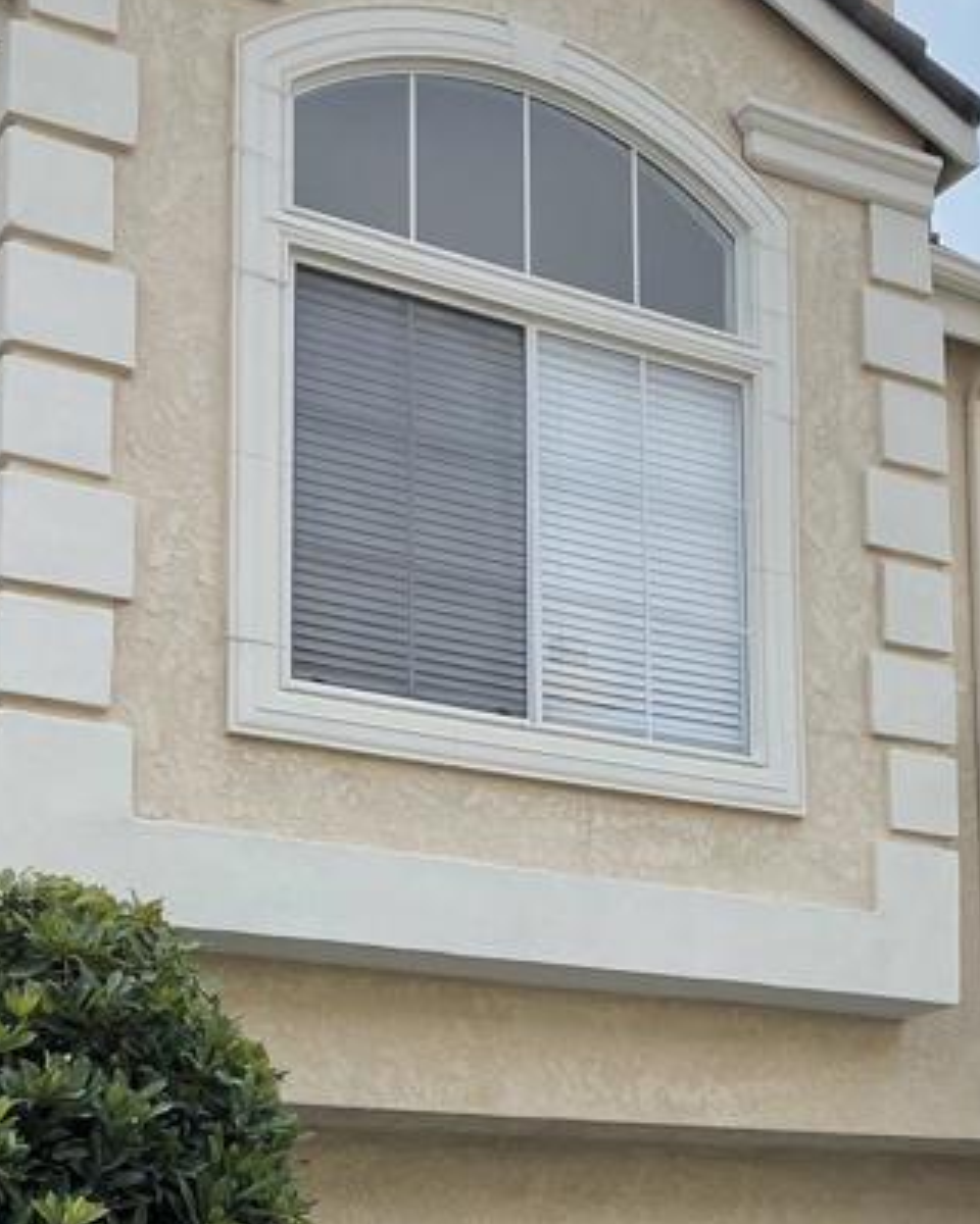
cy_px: 1086
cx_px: 910
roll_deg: +2.0
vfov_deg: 28.1
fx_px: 2357
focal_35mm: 65
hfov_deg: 22.8
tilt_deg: +7.8
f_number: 1.6
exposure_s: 1/3300
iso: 32
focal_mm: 4.2
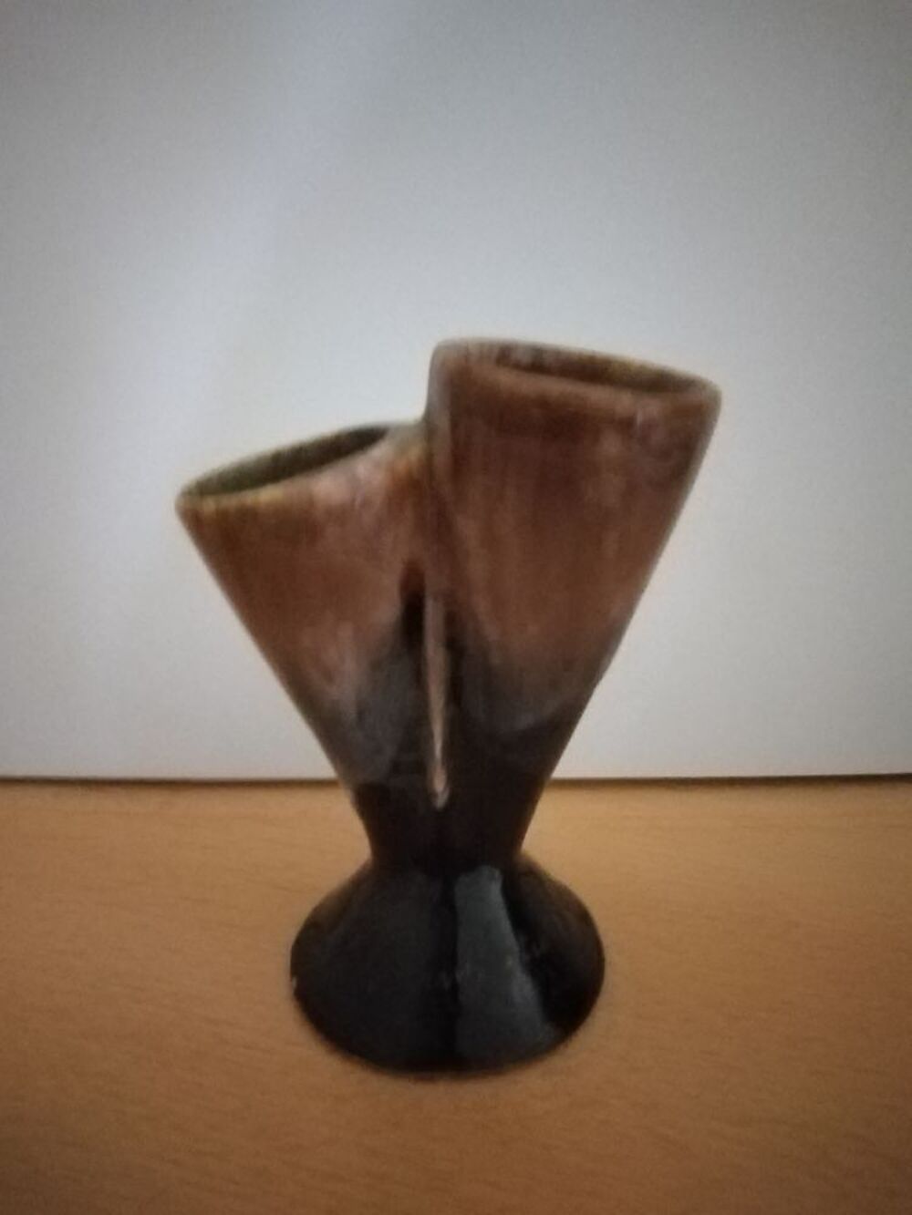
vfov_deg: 67.3
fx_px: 913
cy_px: 608
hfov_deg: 53.1
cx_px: 456
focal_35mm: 26
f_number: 1.8
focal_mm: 3.6
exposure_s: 1/15
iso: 5868
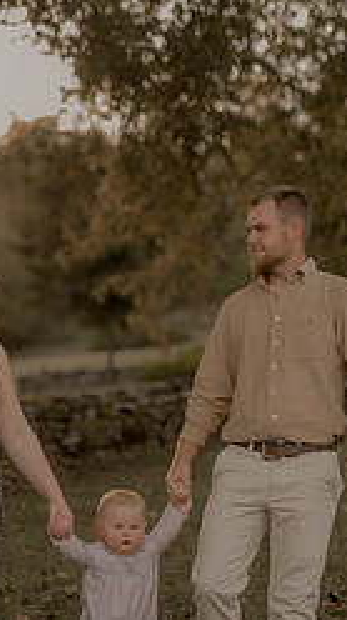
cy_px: 378
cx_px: 119
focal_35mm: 95
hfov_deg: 12.7
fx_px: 1558
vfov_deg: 22.4
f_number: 1.8
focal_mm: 50
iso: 160
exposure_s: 1/400
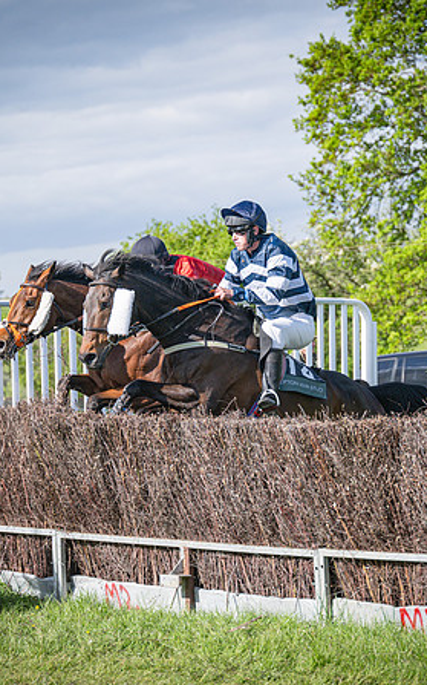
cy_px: 343
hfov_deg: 8.7
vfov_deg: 13.9
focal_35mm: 151
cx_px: 230
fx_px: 2814
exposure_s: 1/2500
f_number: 4
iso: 400
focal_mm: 98
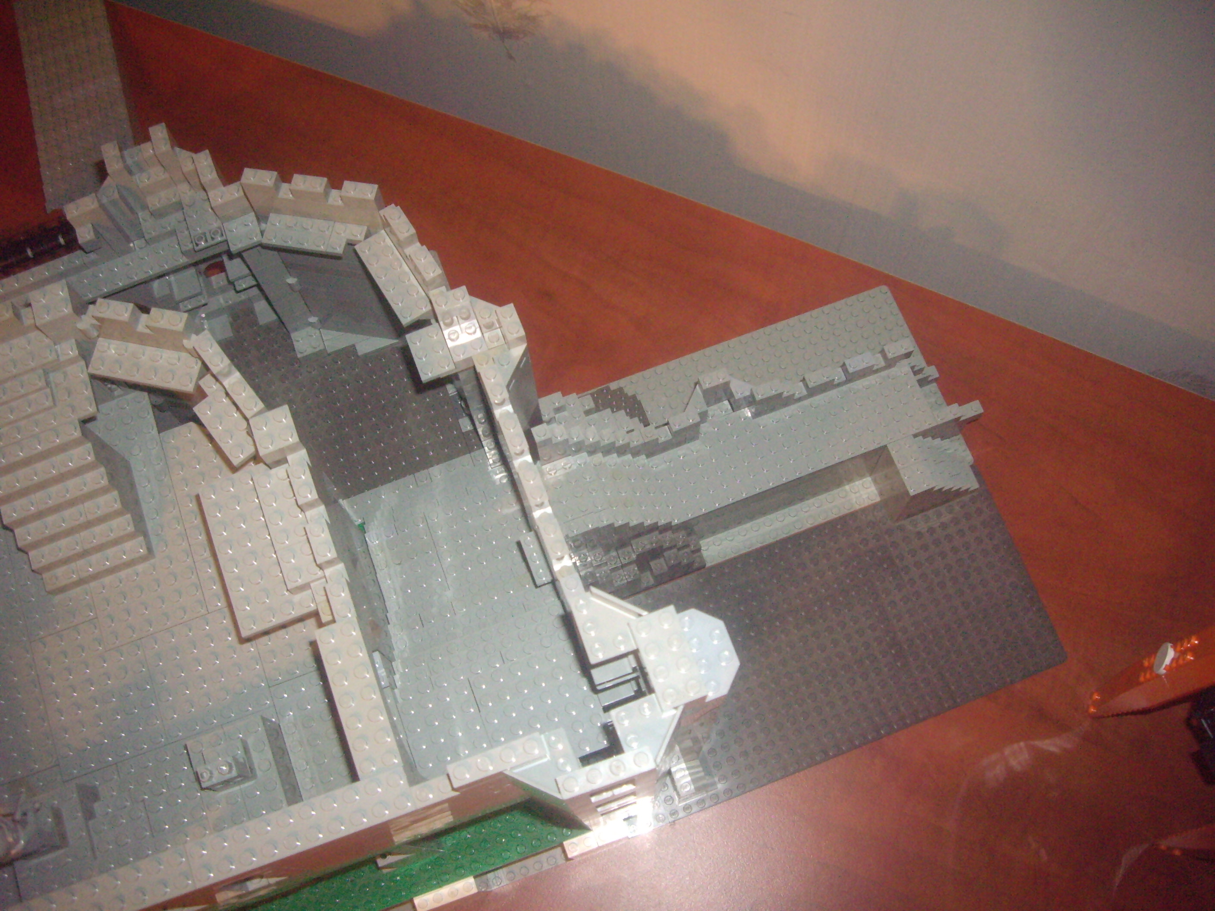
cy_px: 456
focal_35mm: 38
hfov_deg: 49.0
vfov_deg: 37.7
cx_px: 608
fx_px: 1334
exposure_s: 1/40
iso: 400
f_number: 2.7
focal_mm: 6.2
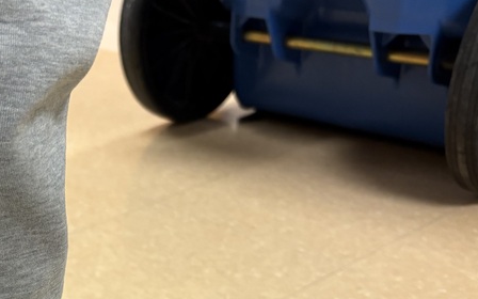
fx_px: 821
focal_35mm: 63
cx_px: 93
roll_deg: +3.0
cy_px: 367
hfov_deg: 31.6
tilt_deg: -32.1
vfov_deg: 19.3
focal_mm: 5.96
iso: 200
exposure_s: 1/60
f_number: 1.6
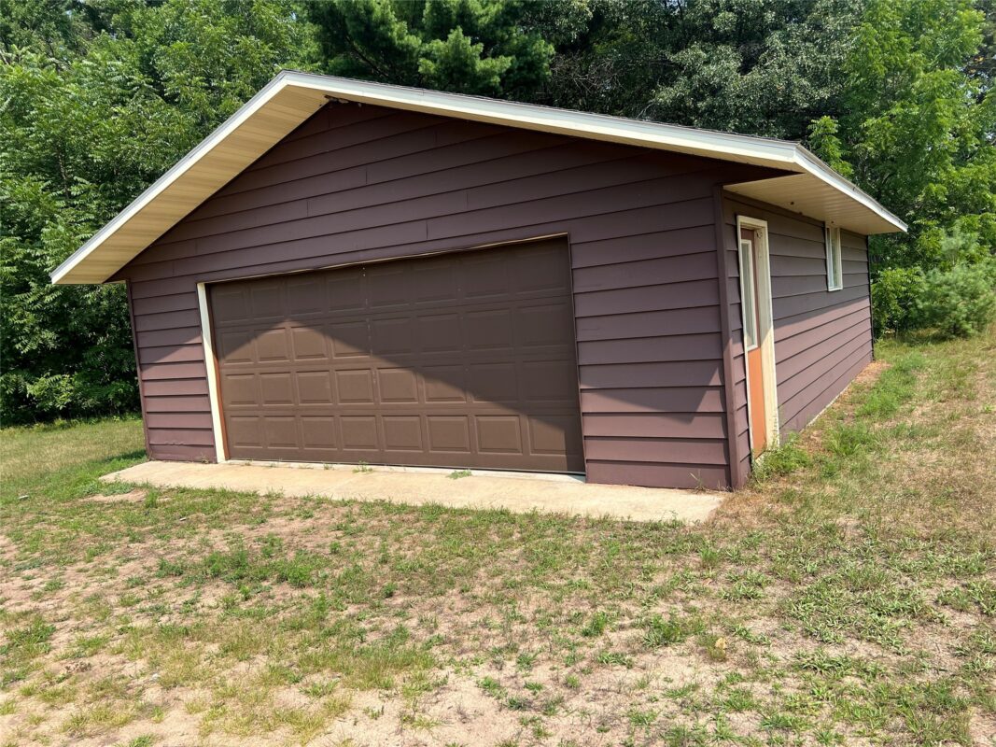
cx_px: 498
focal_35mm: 26
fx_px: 748
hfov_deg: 67.3
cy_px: 374
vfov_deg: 53.1
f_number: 1.5
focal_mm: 5.7
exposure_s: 1/2404
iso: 50
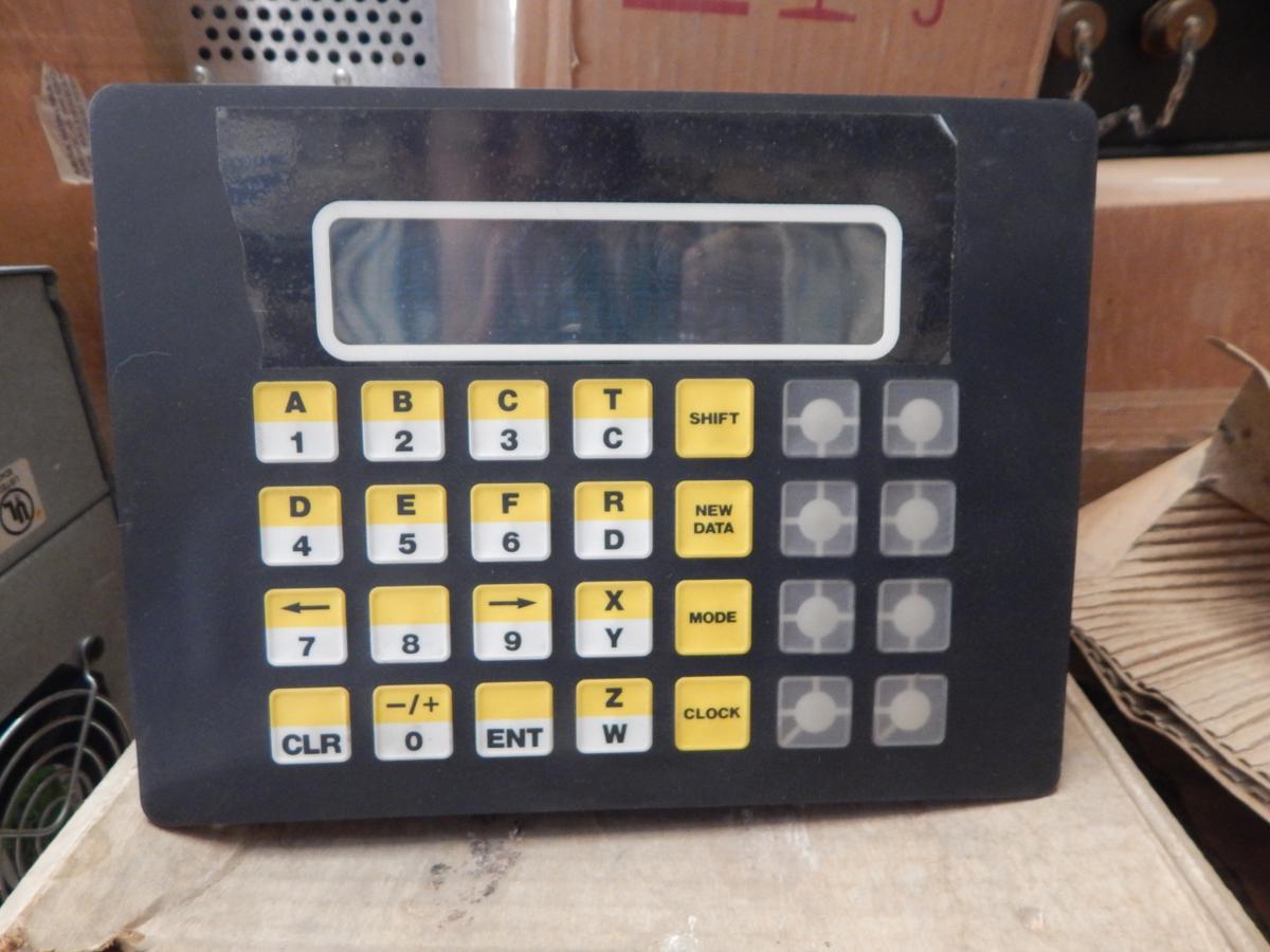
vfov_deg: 61.1
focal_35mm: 22
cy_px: 476
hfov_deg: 76.4
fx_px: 807
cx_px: 635
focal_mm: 4
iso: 400
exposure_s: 1/40
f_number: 3
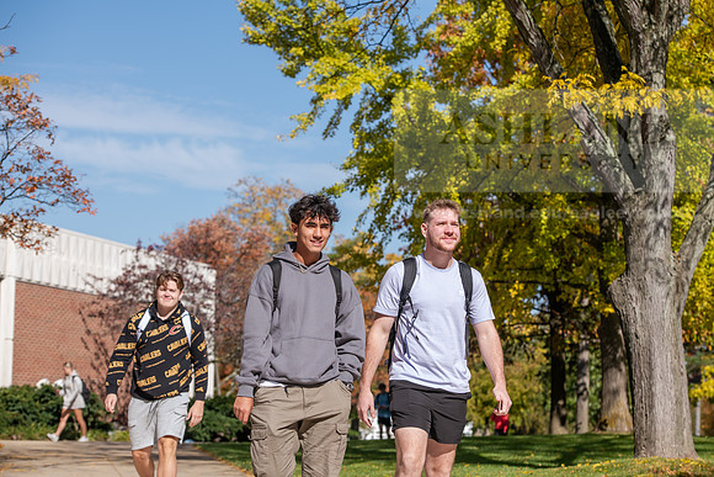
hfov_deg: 22.6
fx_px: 1785
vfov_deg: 15.2
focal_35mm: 90
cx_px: 357
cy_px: 238
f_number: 5.6
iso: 160
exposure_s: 1/800
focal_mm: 90
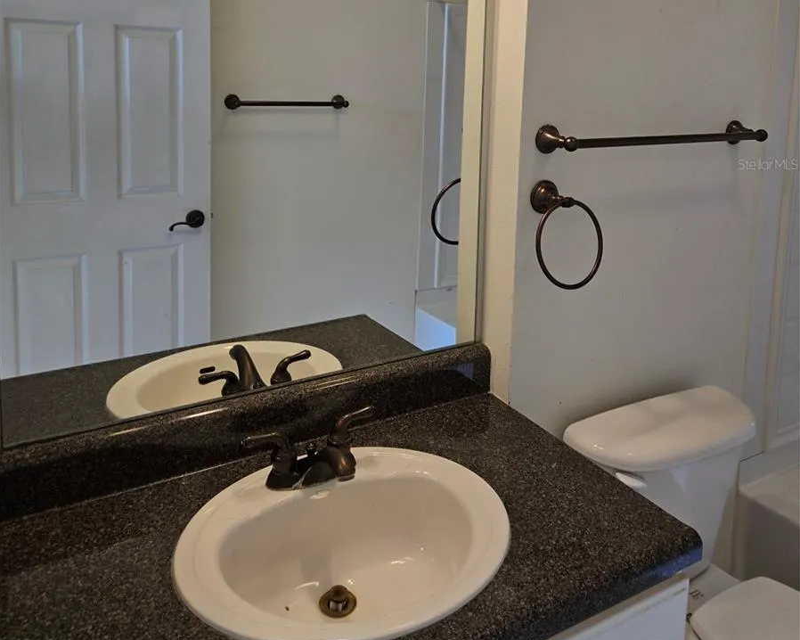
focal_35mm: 30
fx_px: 710
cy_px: 164
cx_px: 400
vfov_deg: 46.8
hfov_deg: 58.8
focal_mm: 5.4
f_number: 1.8
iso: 80
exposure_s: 1/120
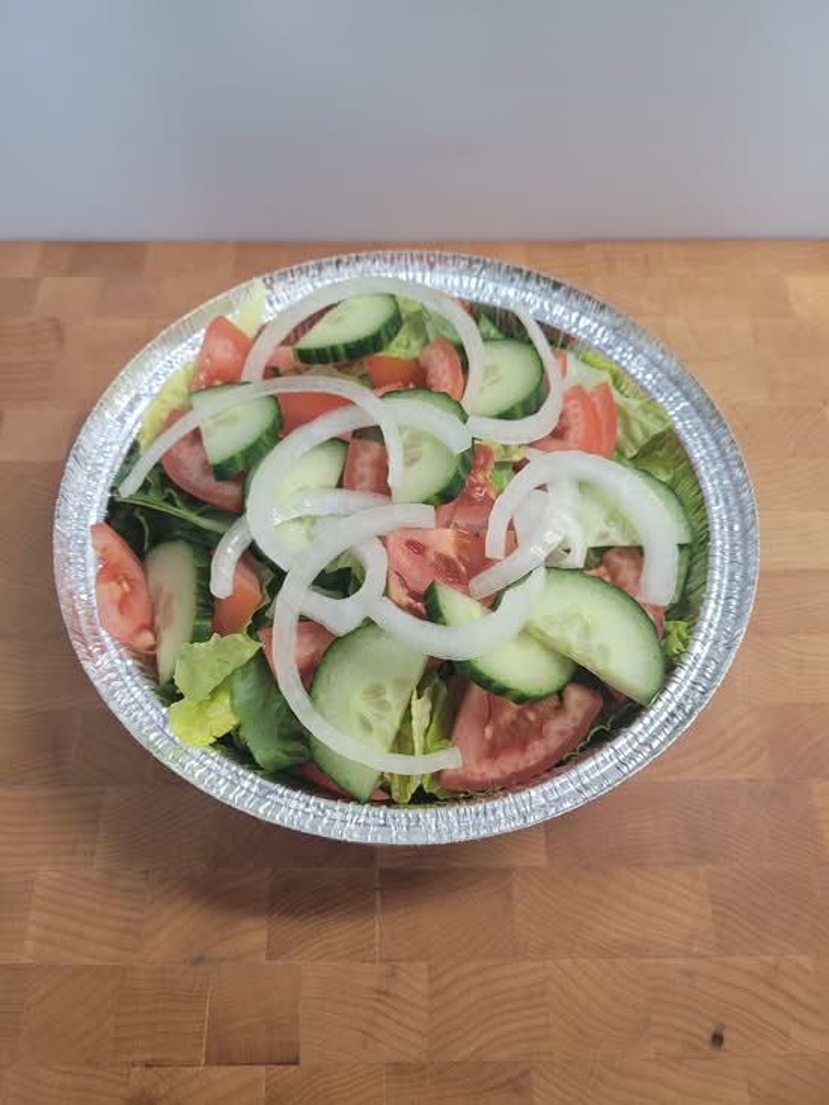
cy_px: 552
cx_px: 414
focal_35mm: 26
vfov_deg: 67.3
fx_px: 830
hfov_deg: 53.1
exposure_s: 1/60
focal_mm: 5.4
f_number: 1.8
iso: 200
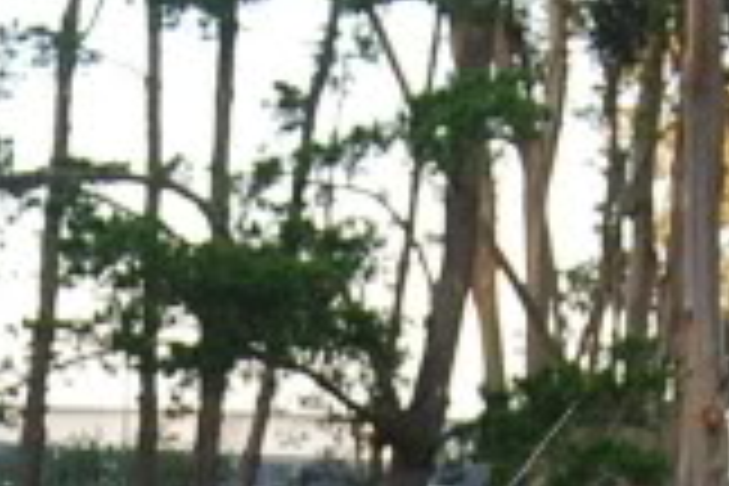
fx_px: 3300
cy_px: 1019
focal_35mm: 163
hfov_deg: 12.6
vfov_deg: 8.0
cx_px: 164
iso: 200
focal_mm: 22
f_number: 5
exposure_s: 1/100
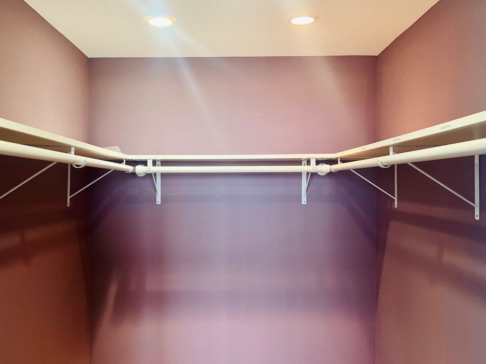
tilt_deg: -1.1
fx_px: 449
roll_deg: -0.3
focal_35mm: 32
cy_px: 189
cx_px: 221
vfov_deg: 44.2
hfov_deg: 56.7
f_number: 1.5
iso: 160
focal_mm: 5.7
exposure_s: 1/60
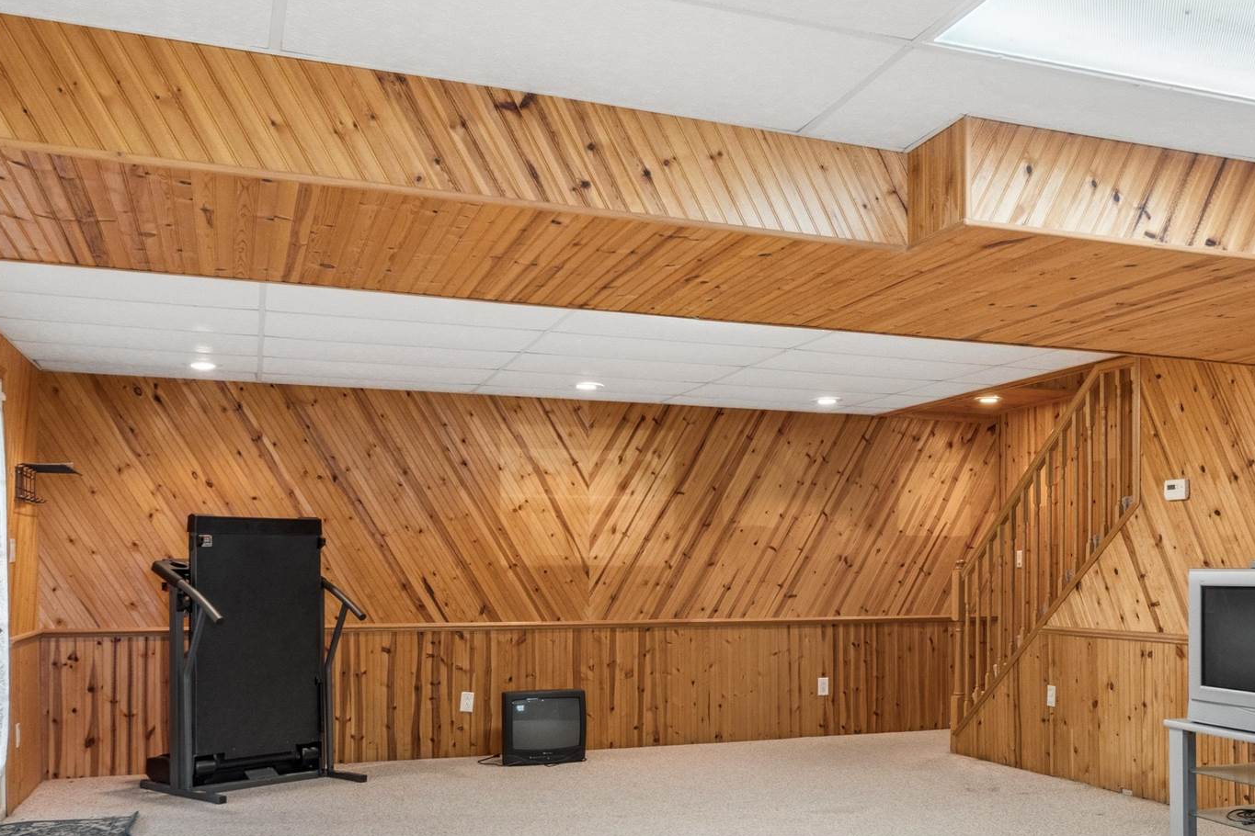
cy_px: 583
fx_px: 1255
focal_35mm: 36
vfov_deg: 36.3
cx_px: 787
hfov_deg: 52.5
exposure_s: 1/10
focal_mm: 16
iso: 800
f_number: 10
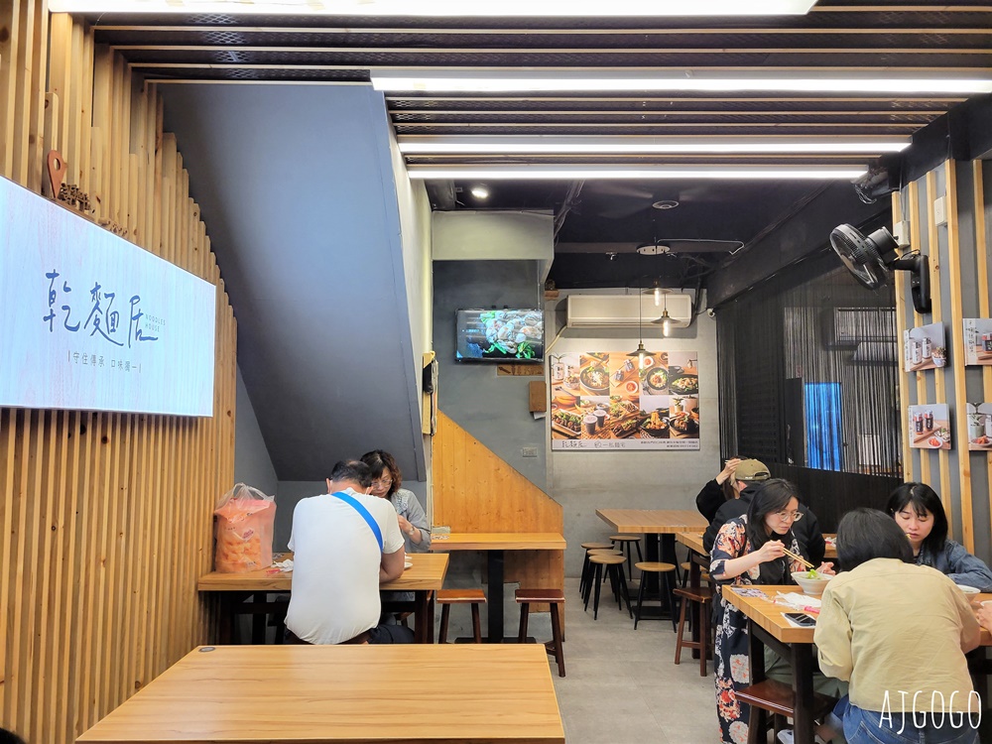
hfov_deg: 67.3
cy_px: 372
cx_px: 496
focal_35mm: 26
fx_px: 745
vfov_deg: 53.1
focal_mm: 5.4
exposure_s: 1/60
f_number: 1.8
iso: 160
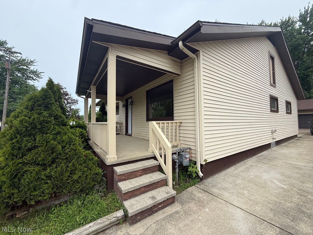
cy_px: 118
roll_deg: +0.1
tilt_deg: +2.4
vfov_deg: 85.7
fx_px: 127
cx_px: 156
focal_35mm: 14
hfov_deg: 102.1
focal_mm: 2.22
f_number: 2.2
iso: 50
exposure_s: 1/1259
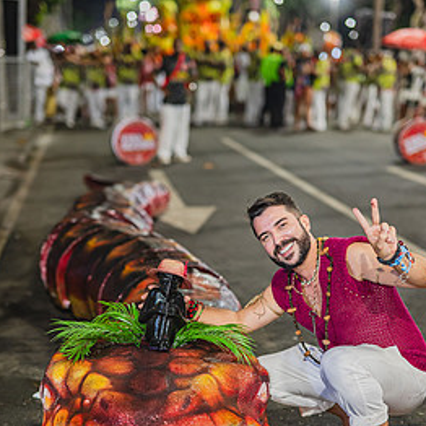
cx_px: 239
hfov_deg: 23.7
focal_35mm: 73
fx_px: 1016
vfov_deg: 23.6
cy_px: 288
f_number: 1.6
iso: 1600
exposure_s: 1/400
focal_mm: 50
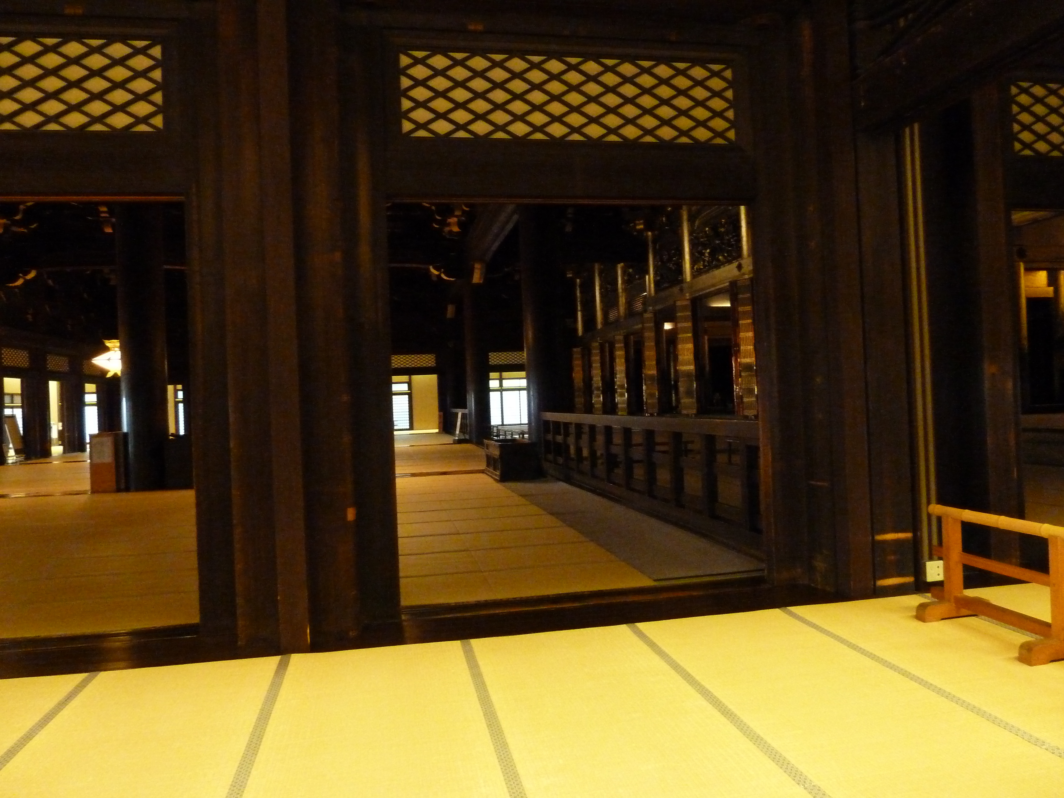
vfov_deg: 54.9
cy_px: 399
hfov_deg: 69.4
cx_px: 532
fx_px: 768
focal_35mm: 25
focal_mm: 4.1
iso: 800
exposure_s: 1/10
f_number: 3.3
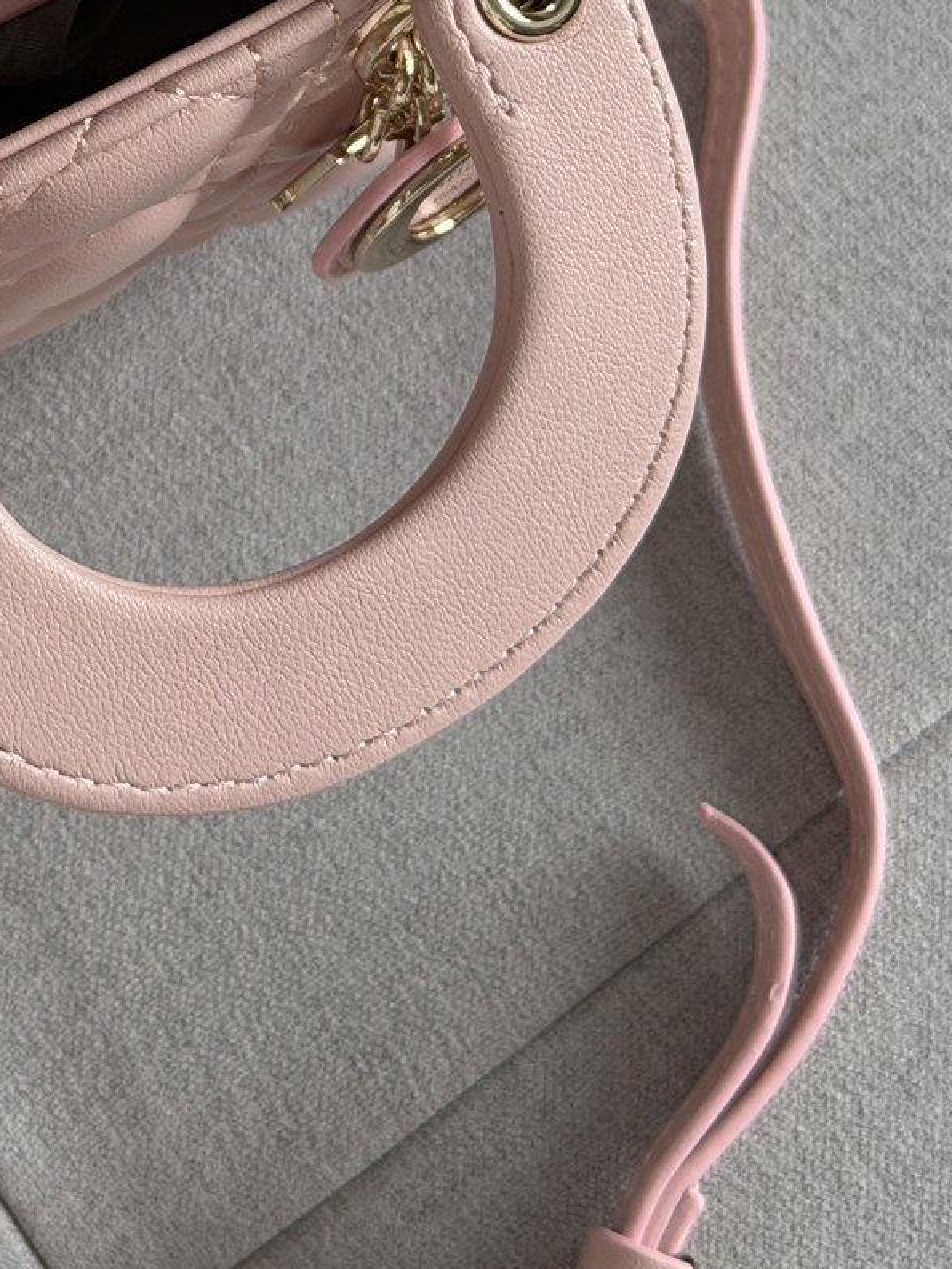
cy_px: -230
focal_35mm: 121
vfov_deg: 15.7
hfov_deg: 12.0
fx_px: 4436
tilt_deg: -72.7
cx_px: -216
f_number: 1.78
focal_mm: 6.76
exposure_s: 1/121
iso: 100
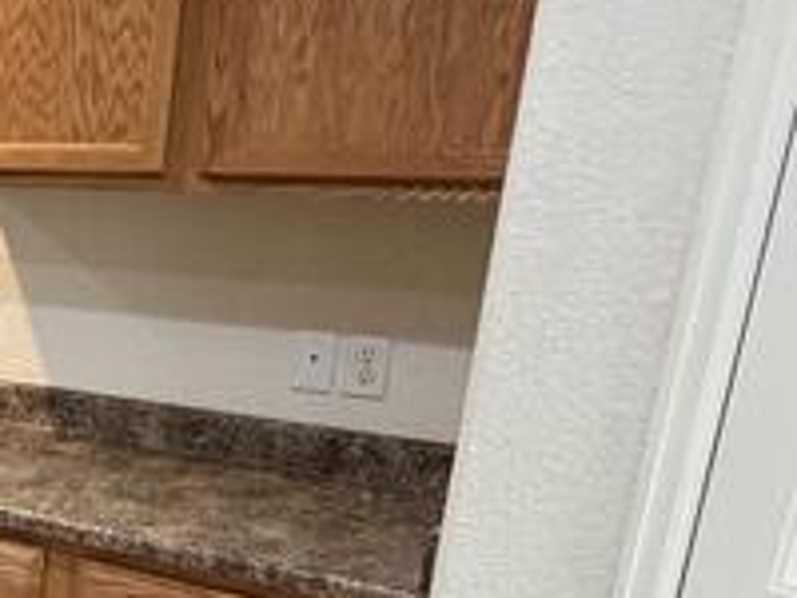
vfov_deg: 25.4
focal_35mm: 56
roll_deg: -0.8
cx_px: -287
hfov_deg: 27.5
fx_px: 1289
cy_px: 530
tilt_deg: -17.0
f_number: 2.2
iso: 400
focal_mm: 2.22
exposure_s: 1/60
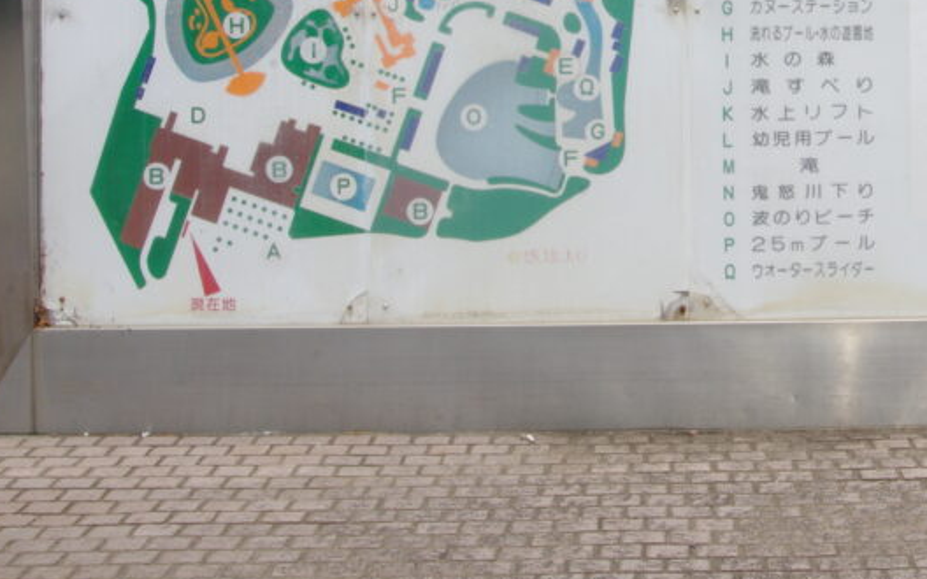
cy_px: 39
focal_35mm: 83
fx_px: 2097
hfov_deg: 24.2
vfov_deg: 15.5
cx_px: 848
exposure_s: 1/100
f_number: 25
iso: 400
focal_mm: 28
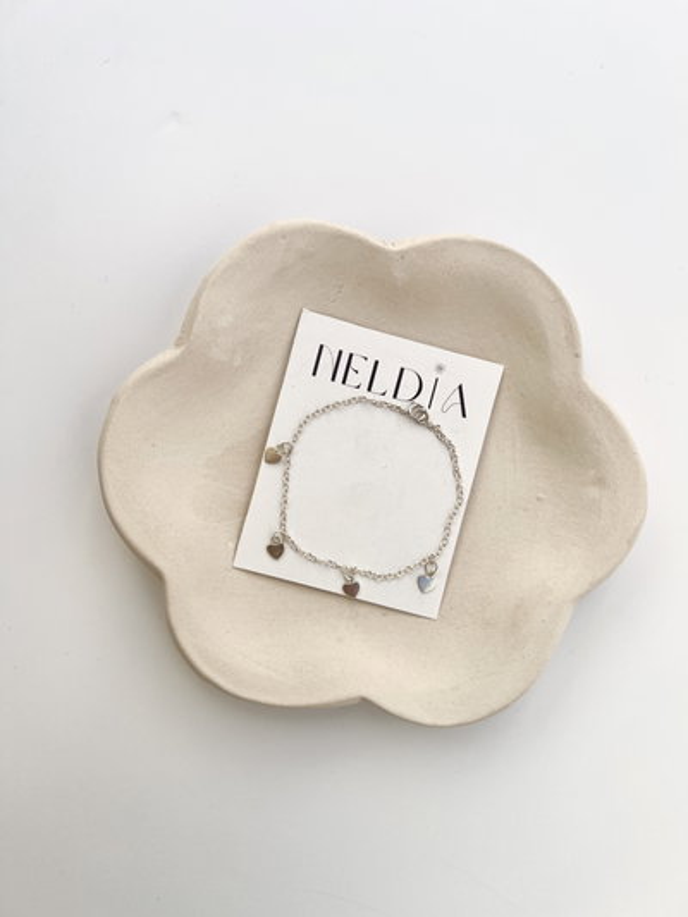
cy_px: 458
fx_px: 689
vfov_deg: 67.3
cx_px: 344
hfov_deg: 53.1
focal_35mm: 26
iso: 50
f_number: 1.5
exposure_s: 1/2513
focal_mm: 5.7
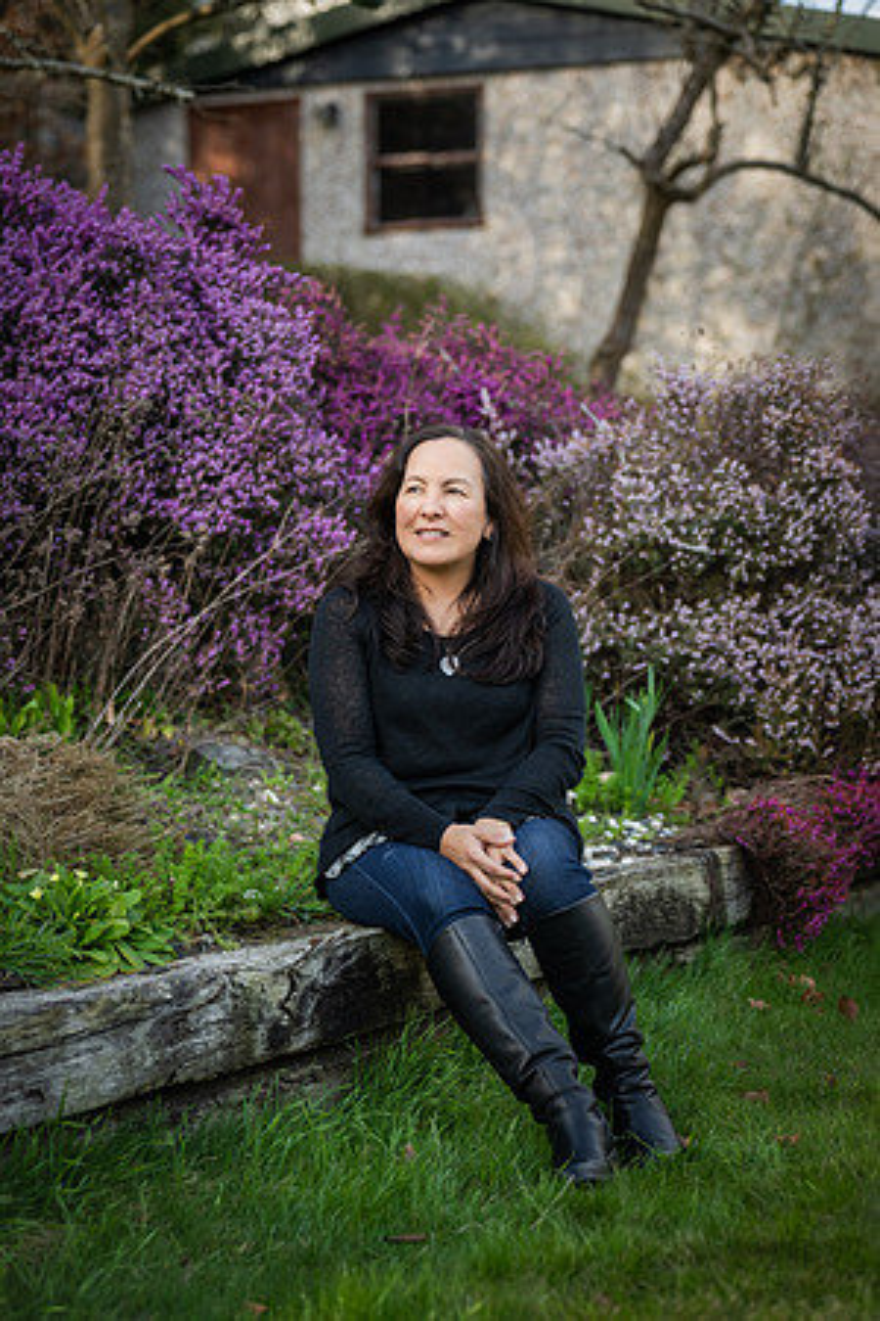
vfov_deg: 26.7
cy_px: 660
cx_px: 440
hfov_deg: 17.9
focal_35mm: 76
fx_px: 2786
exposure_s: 1/800
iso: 320
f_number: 2.5
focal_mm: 76
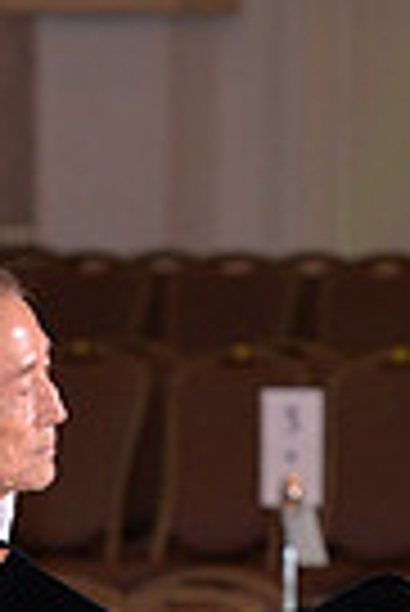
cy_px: 796
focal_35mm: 680
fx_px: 11586
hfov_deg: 2.0
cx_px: 101
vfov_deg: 3.0
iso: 2000
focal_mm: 160
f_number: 4.5
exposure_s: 1/250
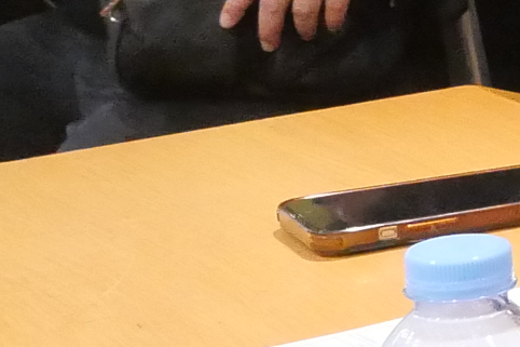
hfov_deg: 8.5
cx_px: 1734
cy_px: -52
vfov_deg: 7.4
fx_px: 2671
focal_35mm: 185
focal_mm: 12
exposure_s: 1/20
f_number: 6.3
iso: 3200
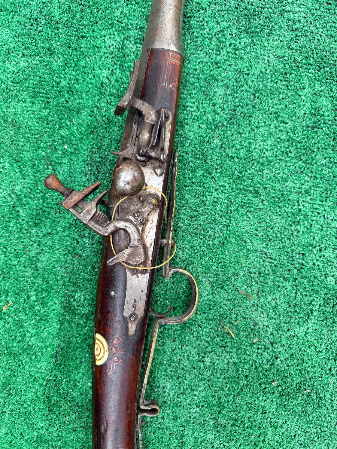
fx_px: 312
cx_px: 168
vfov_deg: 71.6
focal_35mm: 24
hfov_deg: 56.8
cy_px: 224
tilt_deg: -82.4
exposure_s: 1/108
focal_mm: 6.76
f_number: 1.78
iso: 200
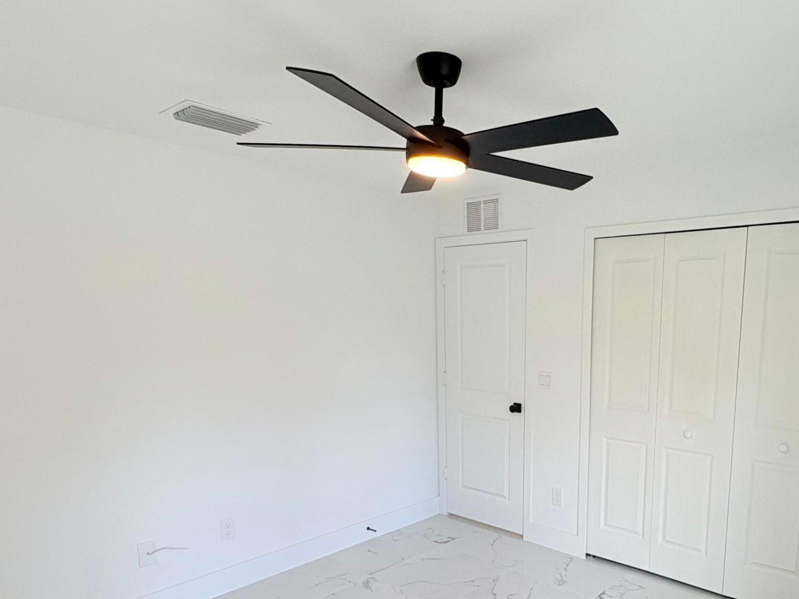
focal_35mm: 25
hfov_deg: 67.7
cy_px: 405
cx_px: 525
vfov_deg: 53.7
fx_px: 577
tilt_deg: -8.1
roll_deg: -0.1
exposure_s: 1/125
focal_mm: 2.22
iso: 64
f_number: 2.2
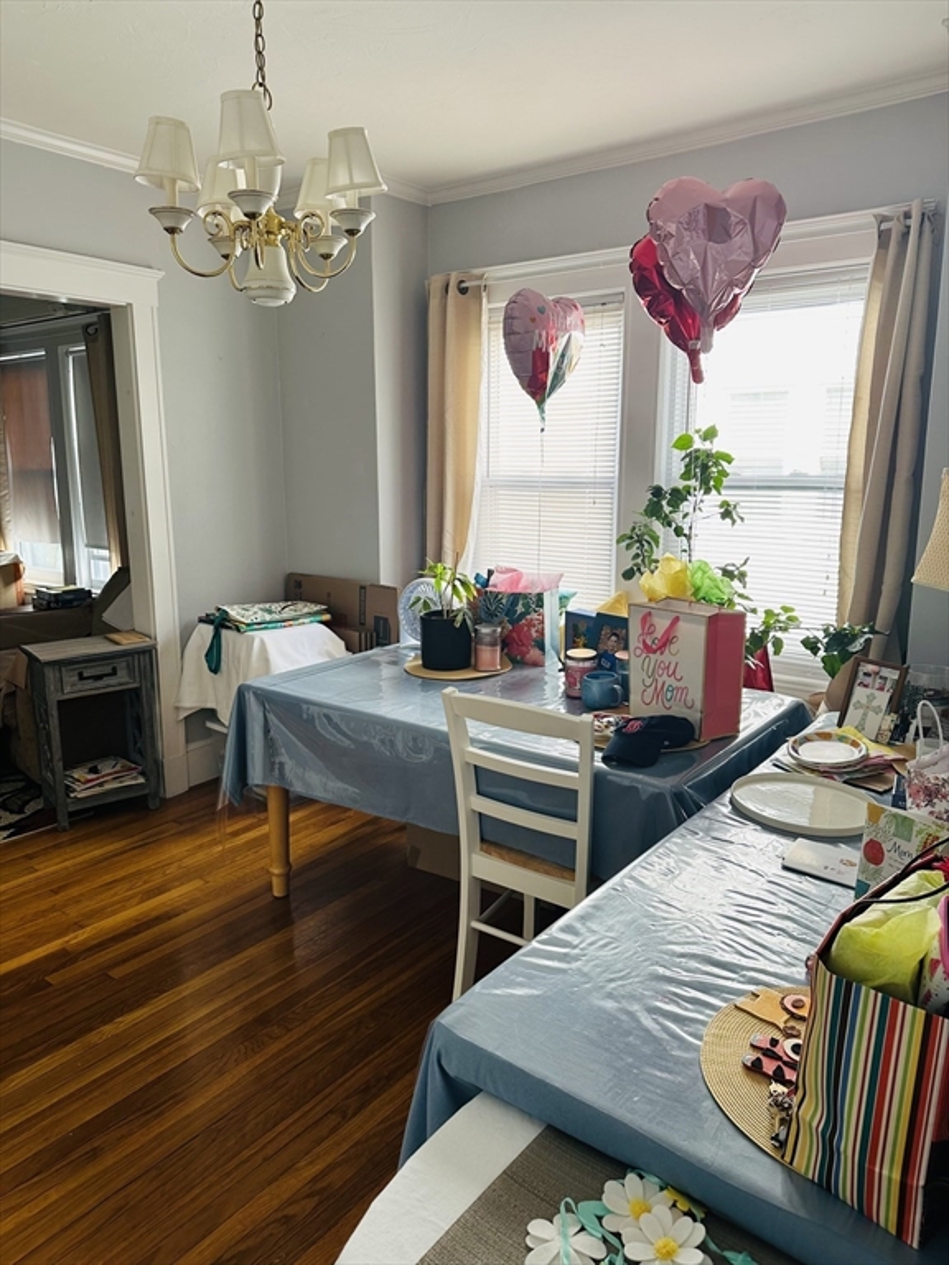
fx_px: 877
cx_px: 474
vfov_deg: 71.6
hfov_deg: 56.8
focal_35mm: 24
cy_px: 632
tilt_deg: -9.5
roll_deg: -0.5
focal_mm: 6.86
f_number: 1.78
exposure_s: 1/121
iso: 64
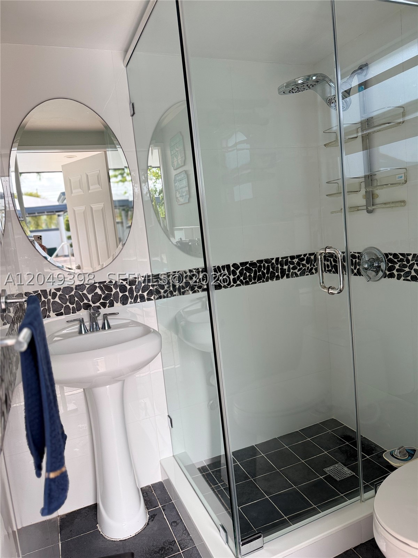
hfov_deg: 56.8
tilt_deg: -6.6
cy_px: 279
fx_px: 386
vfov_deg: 71.6
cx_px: 209
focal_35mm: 24
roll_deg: +5.3
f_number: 1.78
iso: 100
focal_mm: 6.76
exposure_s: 1/539
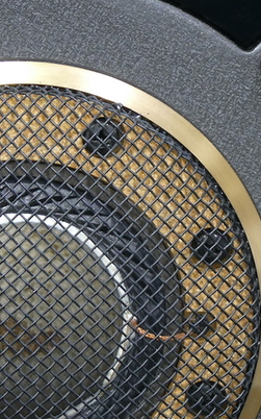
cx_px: 8
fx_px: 2597
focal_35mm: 228
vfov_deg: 9.2
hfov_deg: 5.7
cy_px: 313
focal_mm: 16.1
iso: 200
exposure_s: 1/2.5
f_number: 4.9
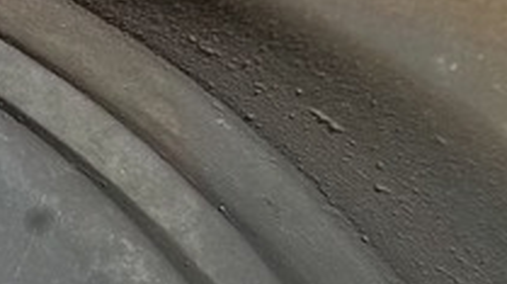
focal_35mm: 171
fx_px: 2296
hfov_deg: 11.2
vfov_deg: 7.0
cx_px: -575
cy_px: 325
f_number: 2.9
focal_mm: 5.7
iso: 80
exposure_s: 1/400
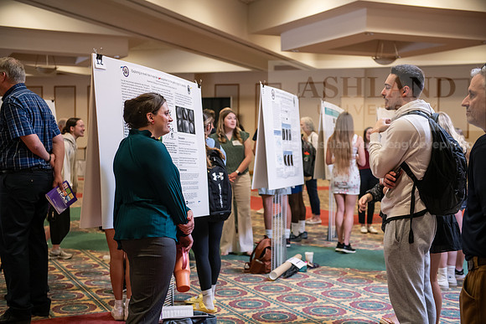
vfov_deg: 24.6
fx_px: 743
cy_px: 162
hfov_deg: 36.2
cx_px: 243
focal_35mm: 55
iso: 1600
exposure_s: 1/160
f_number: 3.2
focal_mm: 55
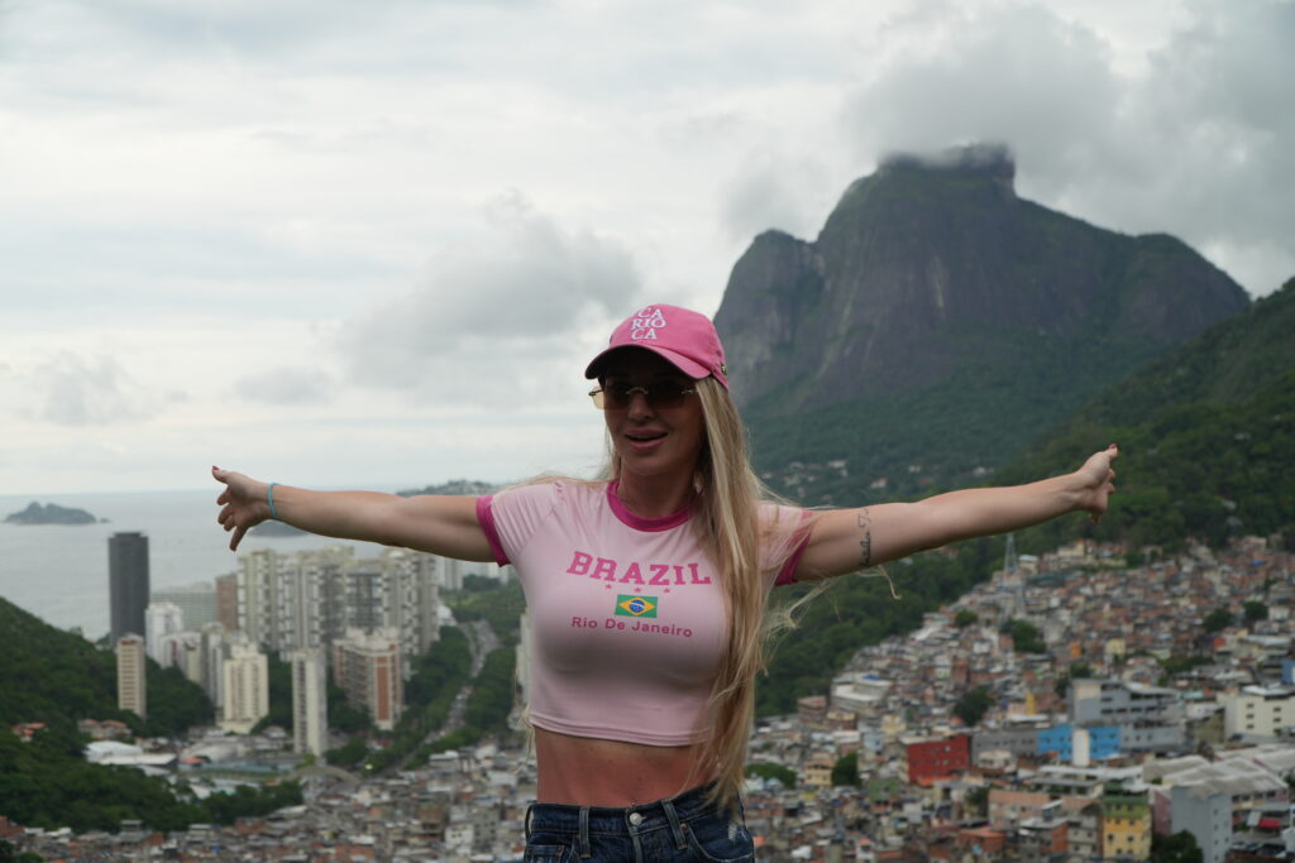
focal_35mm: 46
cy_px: 432
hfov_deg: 42.3
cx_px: 648
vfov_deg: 29.0
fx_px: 1673
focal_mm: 31
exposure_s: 1/100
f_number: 4.5
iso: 100
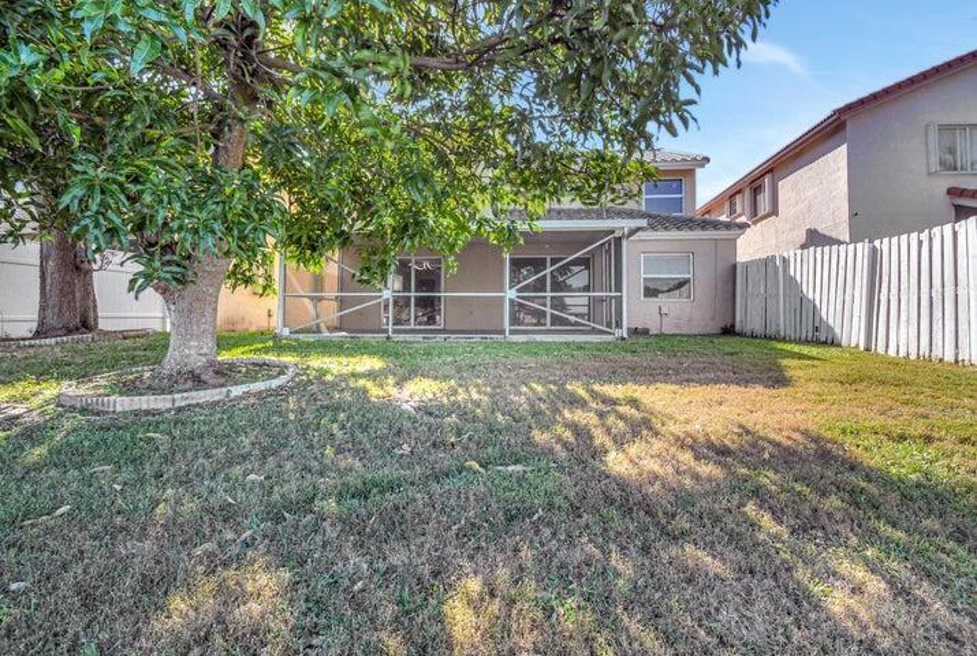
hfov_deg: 100.3
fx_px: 408
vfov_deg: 77.6
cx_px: 488
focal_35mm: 15
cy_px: 328
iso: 1250
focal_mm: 10
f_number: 8
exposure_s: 1/640
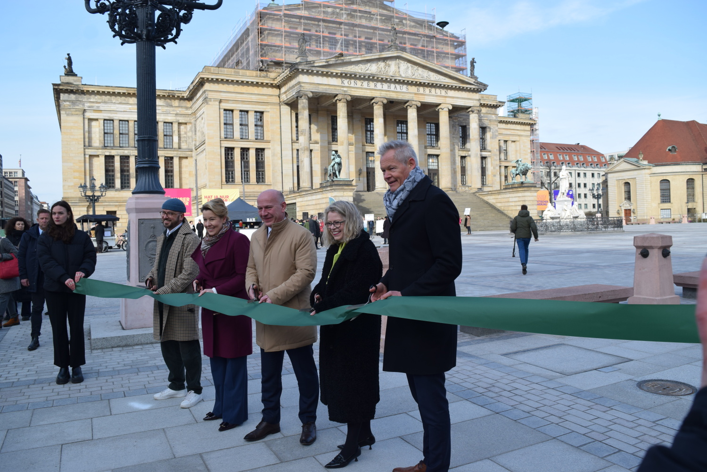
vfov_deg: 48.0
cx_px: 354
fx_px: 530
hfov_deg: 67.4
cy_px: 236
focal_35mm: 27
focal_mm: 18
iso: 200
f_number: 8
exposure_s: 1/320
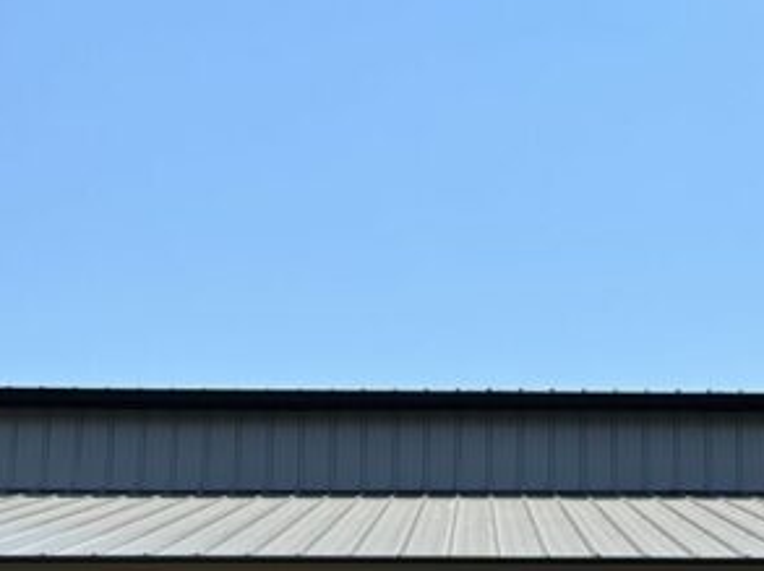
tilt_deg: +13.9
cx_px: 519
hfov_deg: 23.2
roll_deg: +0.5
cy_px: 501
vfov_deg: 17.3
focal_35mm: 84
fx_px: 1852
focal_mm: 6.86
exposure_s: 1/5525
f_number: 1.78
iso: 80
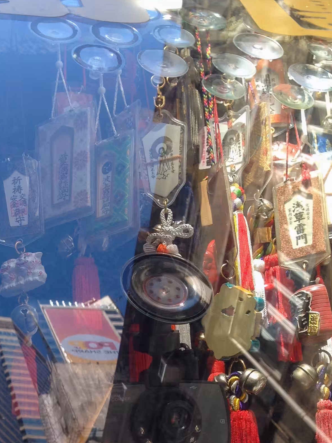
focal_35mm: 68
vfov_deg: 27.8
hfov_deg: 21.2
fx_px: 870
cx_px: 44
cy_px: 369
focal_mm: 4.12
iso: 50
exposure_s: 1/280
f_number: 2.4
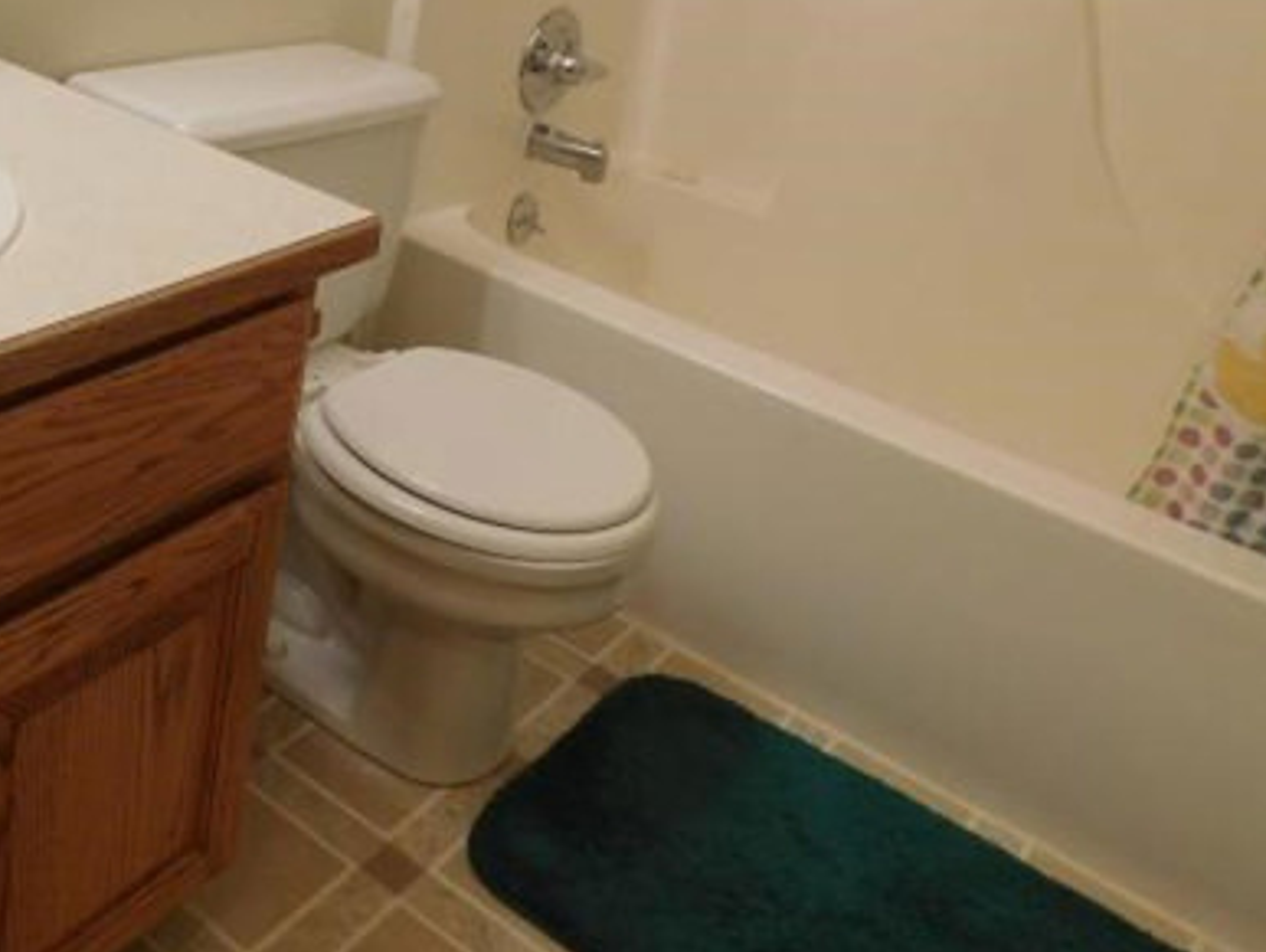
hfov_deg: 46.1
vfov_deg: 36.8
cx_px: 236
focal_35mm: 38
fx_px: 1391
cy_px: 229
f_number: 3
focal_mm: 4
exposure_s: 1/30
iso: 160
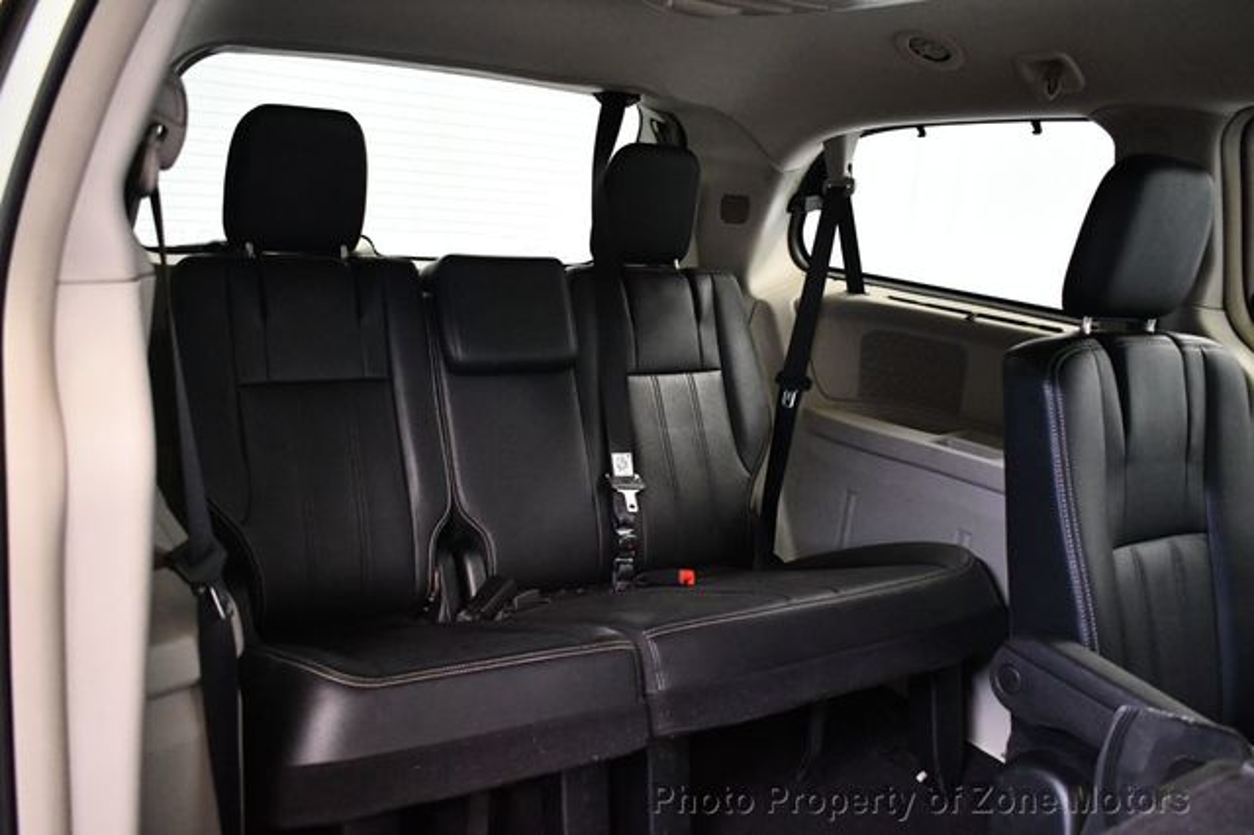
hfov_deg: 62.0
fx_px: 1044
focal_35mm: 30
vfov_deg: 43.6
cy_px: 418
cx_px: 627
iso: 7200
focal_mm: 20
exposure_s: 1/60
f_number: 3.8
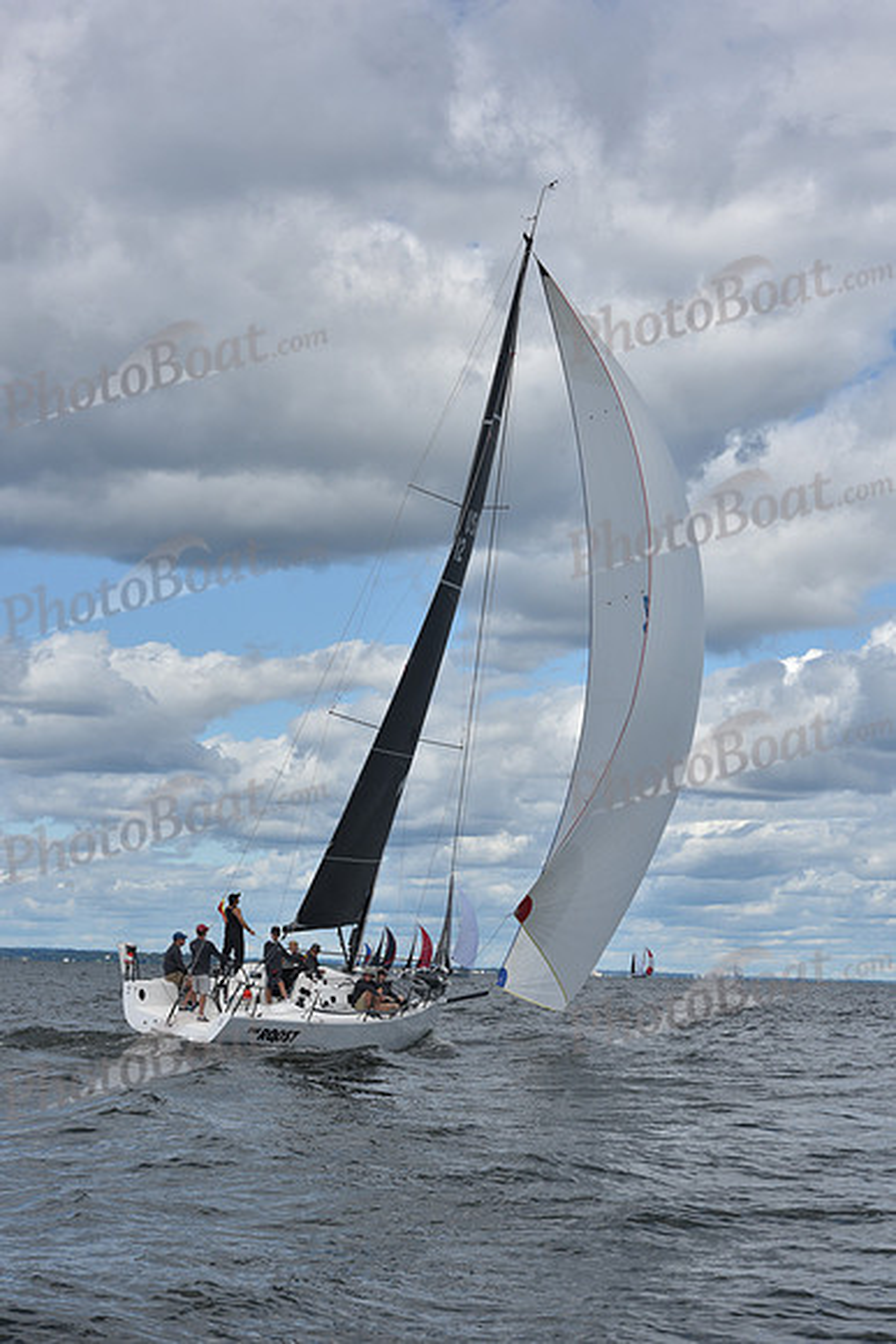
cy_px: 672
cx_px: 448
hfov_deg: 19.5
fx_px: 2612
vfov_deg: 28.8
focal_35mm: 70
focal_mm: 70
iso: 250
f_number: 10
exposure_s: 1/800
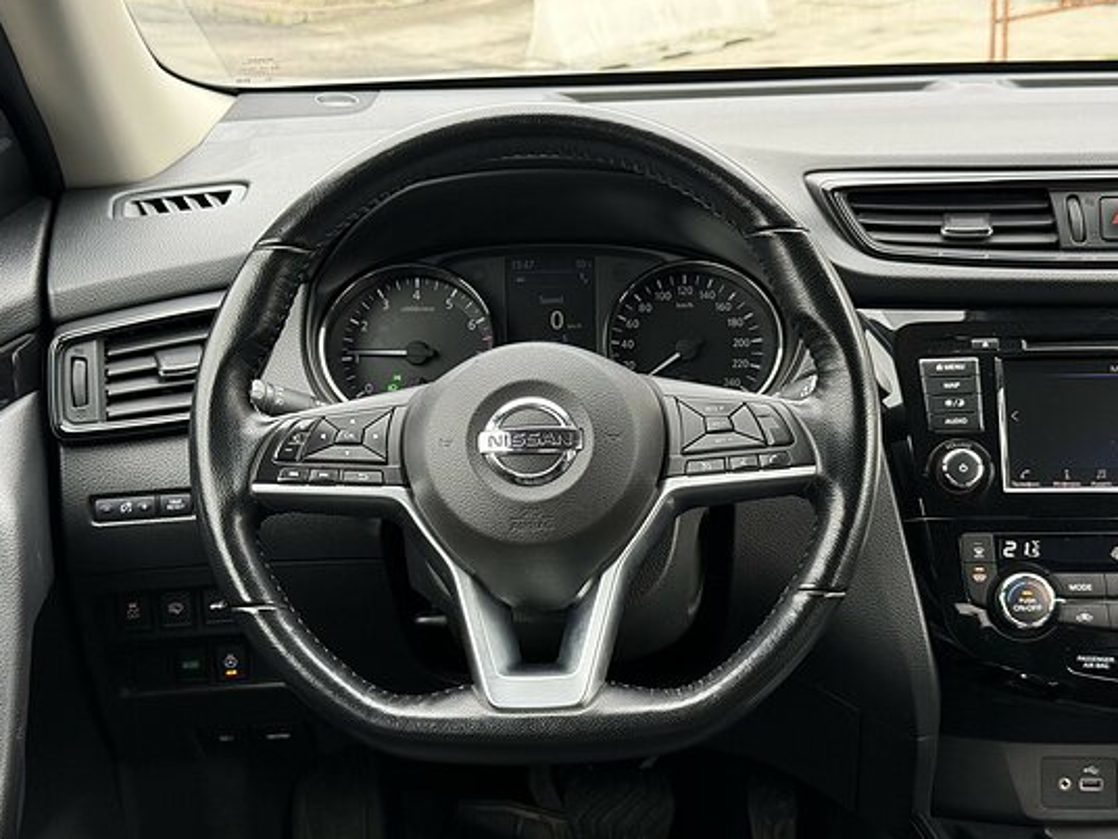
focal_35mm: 49
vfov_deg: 29.7
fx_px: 1583
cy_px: 417
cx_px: 563
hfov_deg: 38.9
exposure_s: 1/143
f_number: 1.78
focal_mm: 6.76
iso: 100
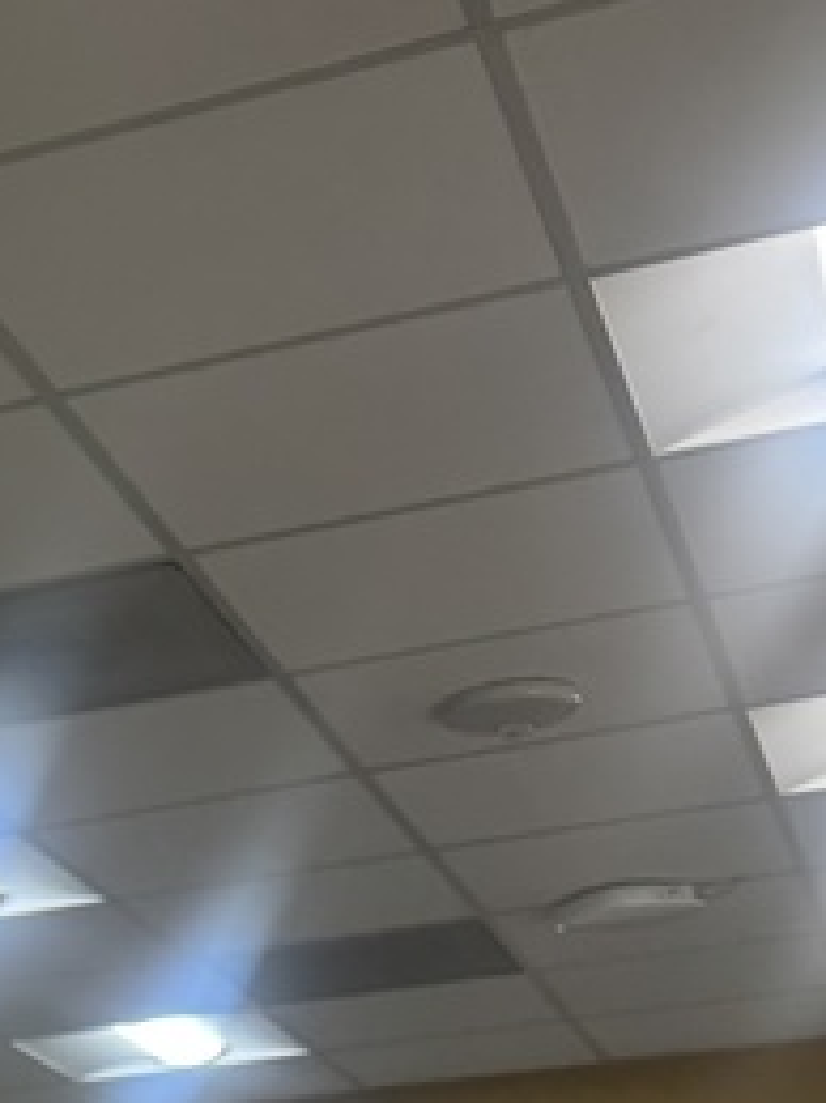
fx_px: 3025
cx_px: -528
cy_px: 2172
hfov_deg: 14.2
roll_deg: +2.4
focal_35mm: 95
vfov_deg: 16.2
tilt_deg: -8.7
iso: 100
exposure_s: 1/120
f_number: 1.78
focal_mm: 6.76
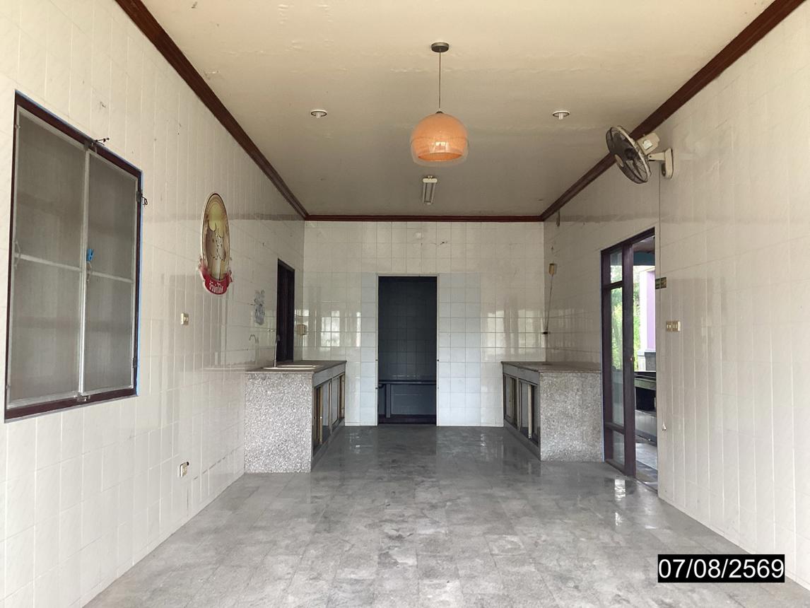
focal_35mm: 31
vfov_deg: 45.5
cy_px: 304
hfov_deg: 58.3
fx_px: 726
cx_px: 405
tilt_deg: +3.2
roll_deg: +2.0
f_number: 2.4
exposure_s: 1/60
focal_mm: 3.3
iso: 125
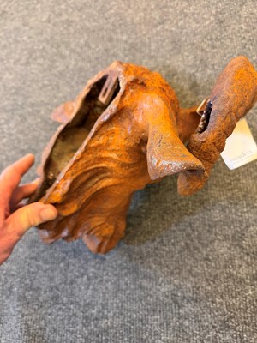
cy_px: 172
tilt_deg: -67.7
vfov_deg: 71.6
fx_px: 238
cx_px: 128
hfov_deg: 56.8
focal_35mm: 24
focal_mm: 6.76
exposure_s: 1/50
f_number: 1.78
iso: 640
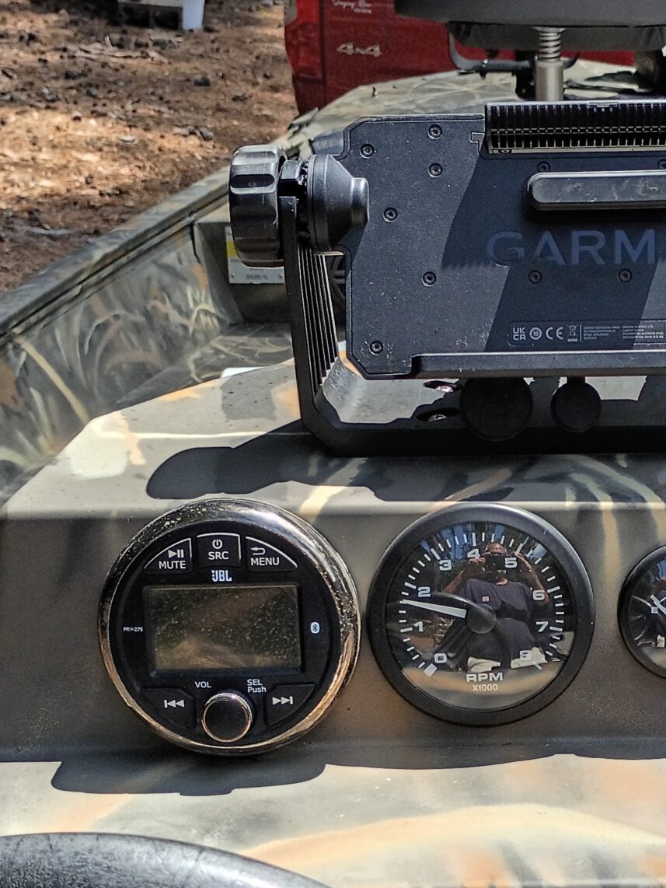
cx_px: 522
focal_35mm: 65
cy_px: 623
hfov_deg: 22.3
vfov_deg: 29.5
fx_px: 1667
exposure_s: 1/499
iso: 100
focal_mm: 4.27
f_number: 1.8
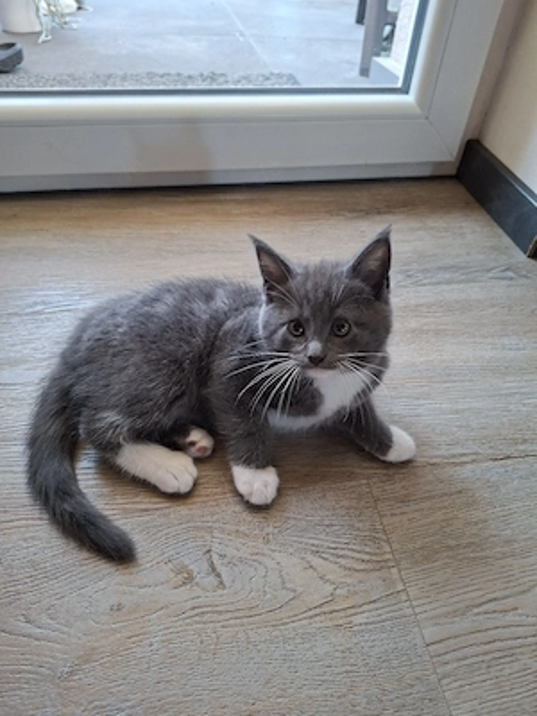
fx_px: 476
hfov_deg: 58.9
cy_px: 358
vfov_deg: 73.9
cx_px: 268
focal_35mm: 23
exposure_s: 1/50
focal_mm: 5.54
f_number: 1.8
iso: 250
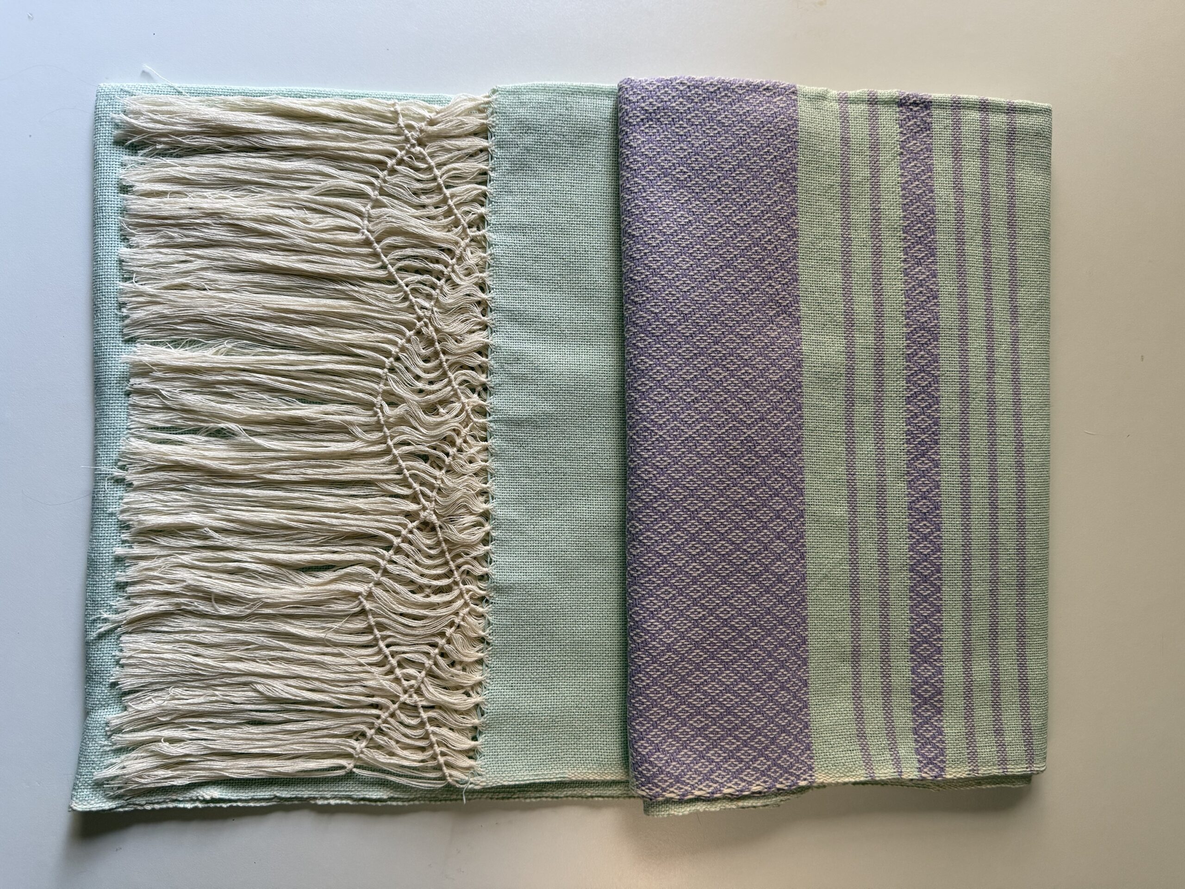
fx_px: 822
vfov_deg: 56.8
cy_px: 444
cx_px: 592
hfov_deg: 71.6
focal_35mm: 24
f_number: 1.78
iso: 200
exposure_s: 1/91
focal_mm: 6.76
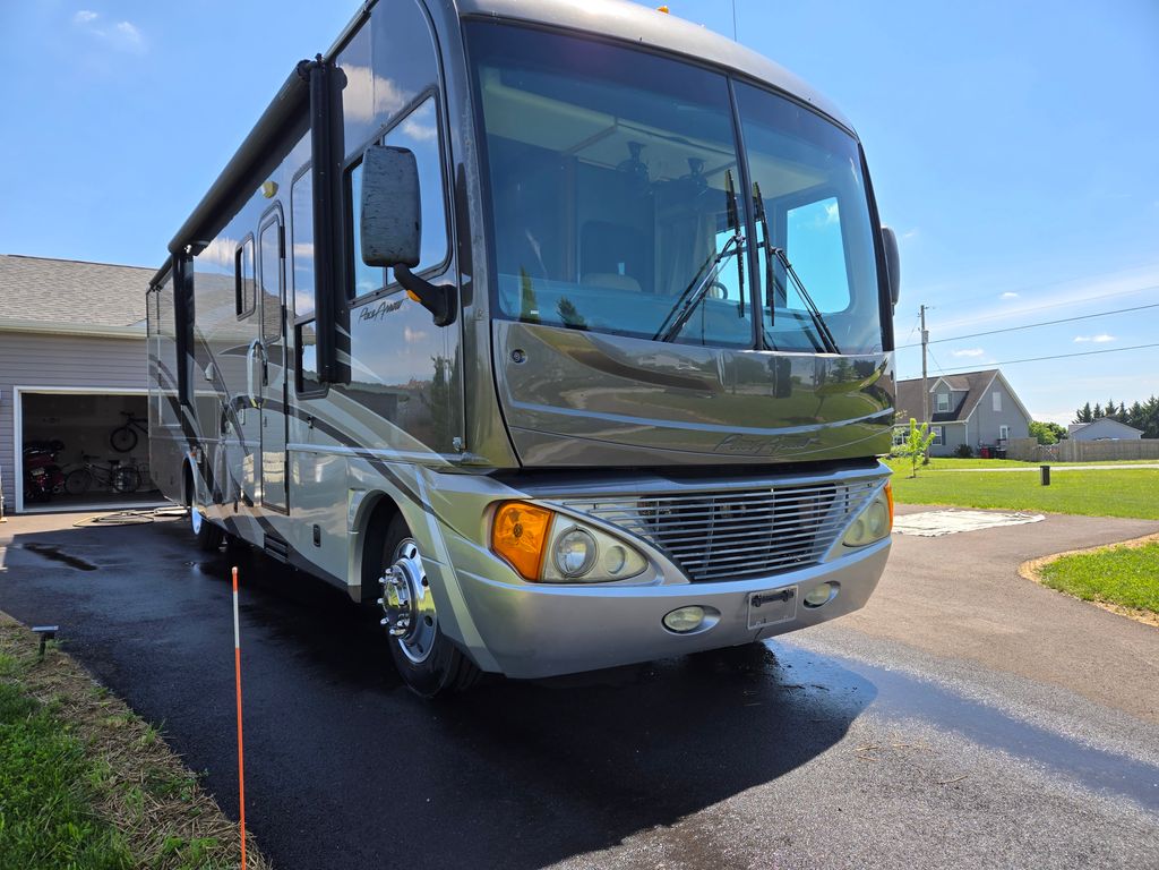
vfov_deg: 58.9
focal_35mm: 23
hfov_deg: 73.9
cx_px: 580
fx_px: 770
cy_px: 435
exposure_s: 1/1099
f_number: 1.8
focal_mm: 5.4
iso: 25
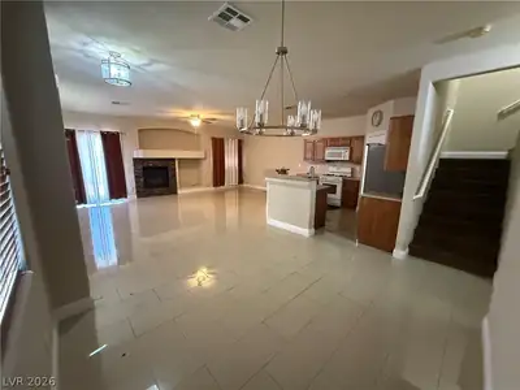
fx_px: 210
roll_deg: -0.8
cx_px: 260
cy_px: 195
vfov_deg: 85.7
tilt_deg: -10.6
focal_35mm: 14
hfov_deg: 102.1
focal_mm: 2.22
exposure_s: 1/60
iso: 1250
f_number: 2.2
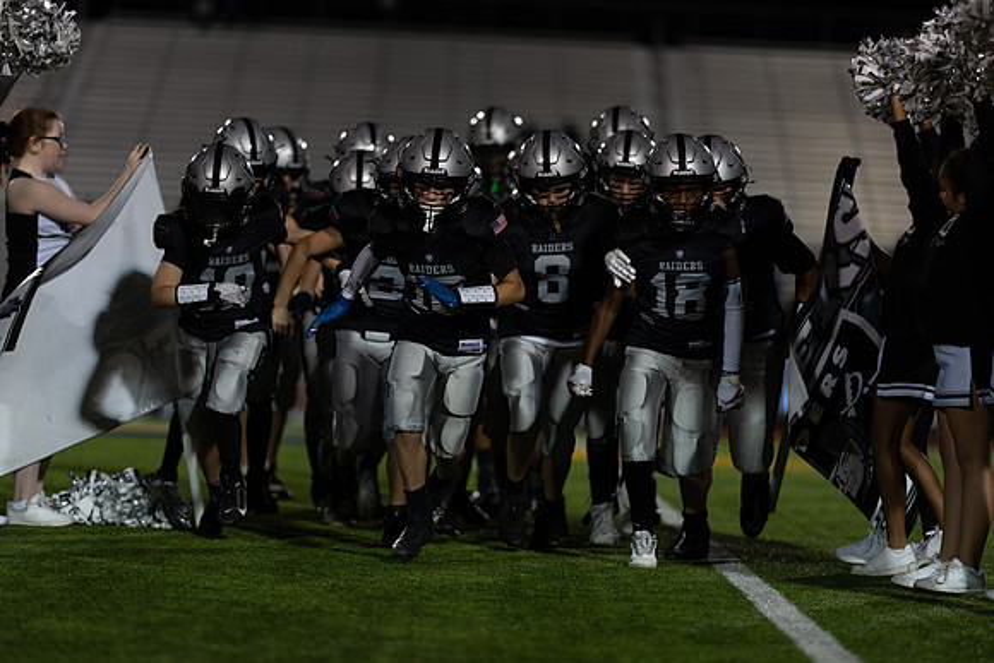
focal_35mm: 135
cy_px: 332
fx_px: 3728
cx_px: 497
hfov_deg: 15.2
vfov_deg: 10.2
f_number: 1.8
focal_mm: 135
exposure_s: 1/1000
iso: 800
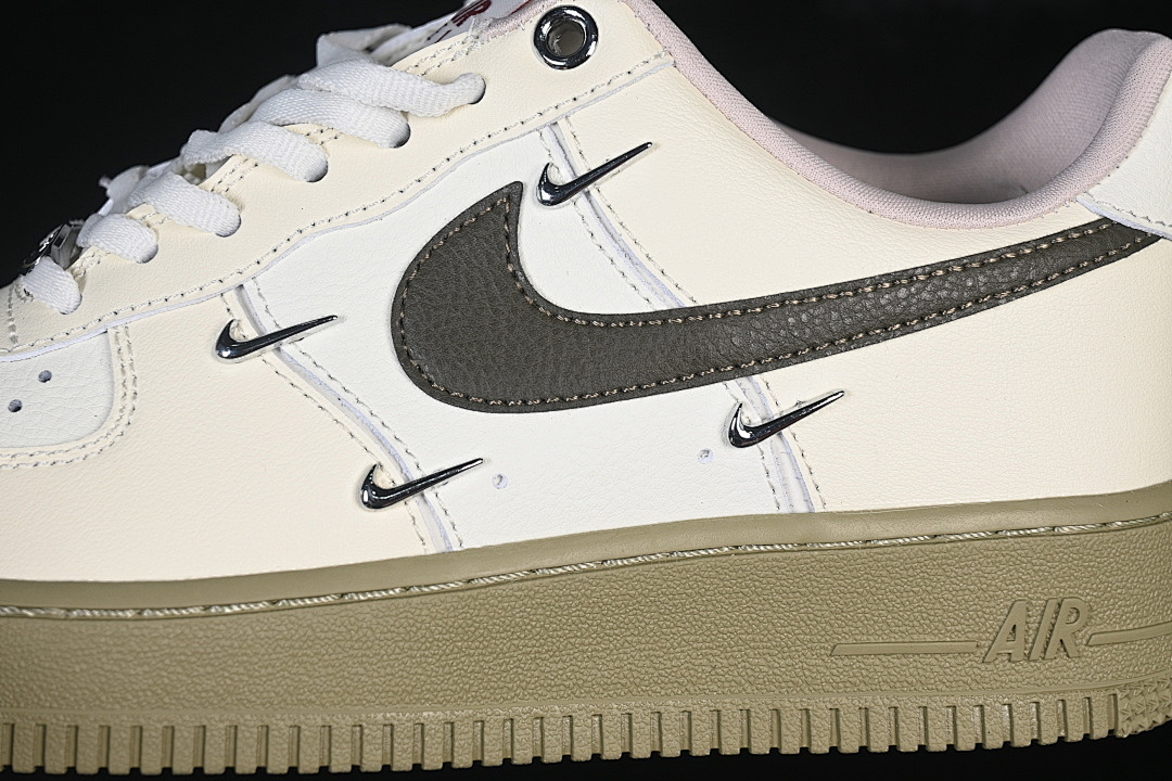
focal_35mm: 75
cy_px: 390
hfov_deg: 27.0
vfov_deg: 18.2
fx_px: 2441
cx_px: 586
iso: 160
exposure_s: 1/80
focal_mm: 50
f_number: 7.1
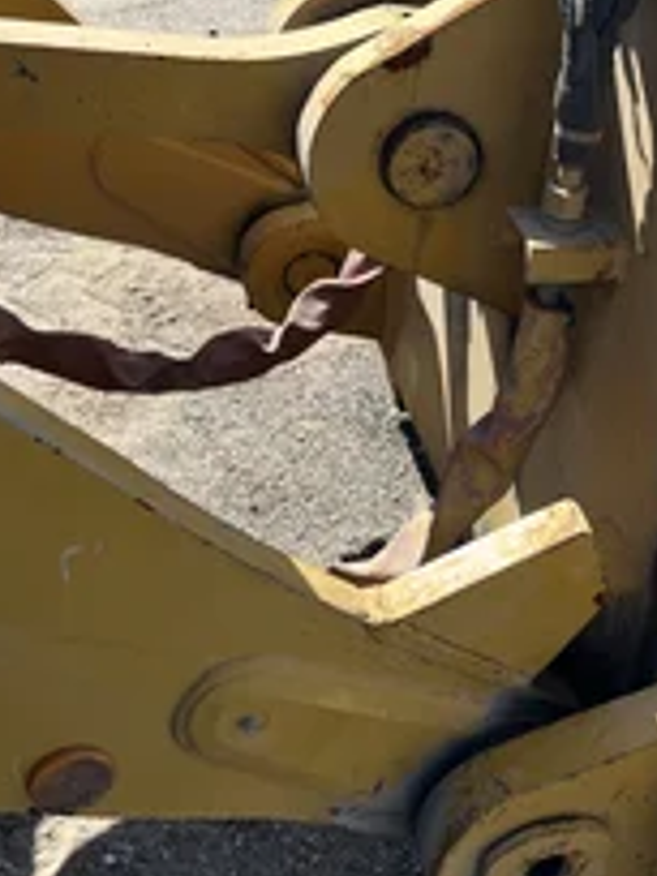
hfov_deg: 28.1
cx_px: 498
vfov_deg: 36.9
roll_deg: -7.6
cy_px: 258
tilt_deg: -29.4
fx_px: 1291
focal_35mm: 51
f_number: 1.6
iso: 50
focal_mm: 5.1
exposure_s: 1/1923
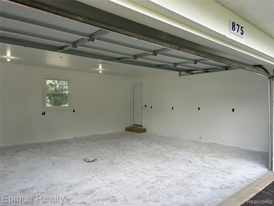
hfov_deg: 67.3
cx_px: 137
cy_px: 103
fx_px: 206
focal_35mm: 26
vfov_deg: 53.1
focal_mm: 5.7
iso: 50
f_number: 1.5
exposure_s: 1/392
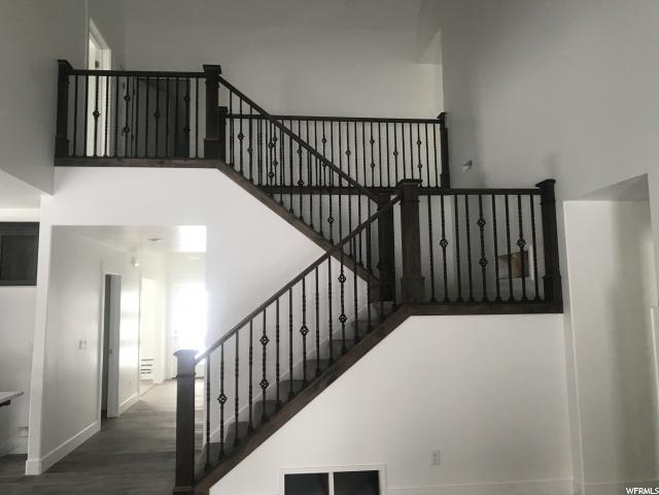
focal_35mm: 28
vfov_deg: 49.7
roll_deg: +1.8
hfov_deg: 63.4
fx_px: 533
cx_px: 330
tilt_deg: +6.5
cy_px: 248
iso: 40
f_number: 1.8
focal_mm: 3.99
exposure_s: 1/30
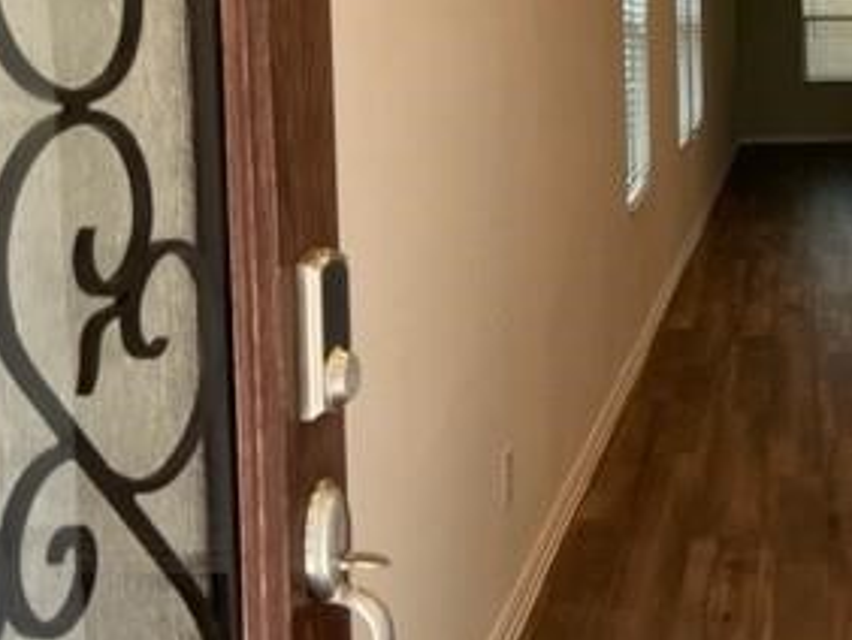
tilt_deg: -3.3
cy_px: 91
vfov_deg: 24.3
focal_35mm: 59
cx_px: 876
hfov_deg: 30.1
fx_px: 1453
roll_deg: +2.1
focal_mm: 5.7
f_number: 1.5
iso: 40
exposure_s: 1/240
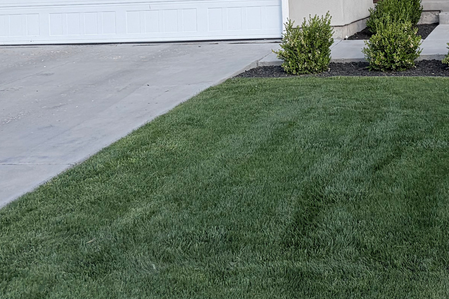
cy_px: -65
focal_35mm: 65
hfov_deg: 30.1
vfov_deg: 19.6
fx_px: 811
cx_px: 366
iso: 50
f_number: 1.6
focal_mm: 5.96
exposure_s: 1/1587
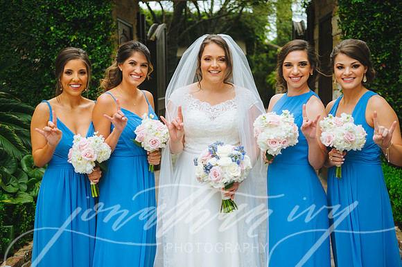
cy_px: 134
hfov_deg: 42.8
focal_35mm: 46
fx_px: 513
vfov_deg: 29.2
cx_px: 201
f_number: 2.8
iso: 125
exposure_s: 1/250
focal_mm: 46
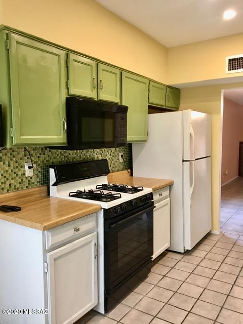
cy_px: 162
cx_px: 122
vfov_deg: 61.7
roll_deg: +0.0
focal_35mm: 29
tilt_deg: -5.4
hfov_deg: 48.2
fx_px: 271
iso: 80
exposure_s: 1/30
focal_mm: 4.15
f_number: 2.2
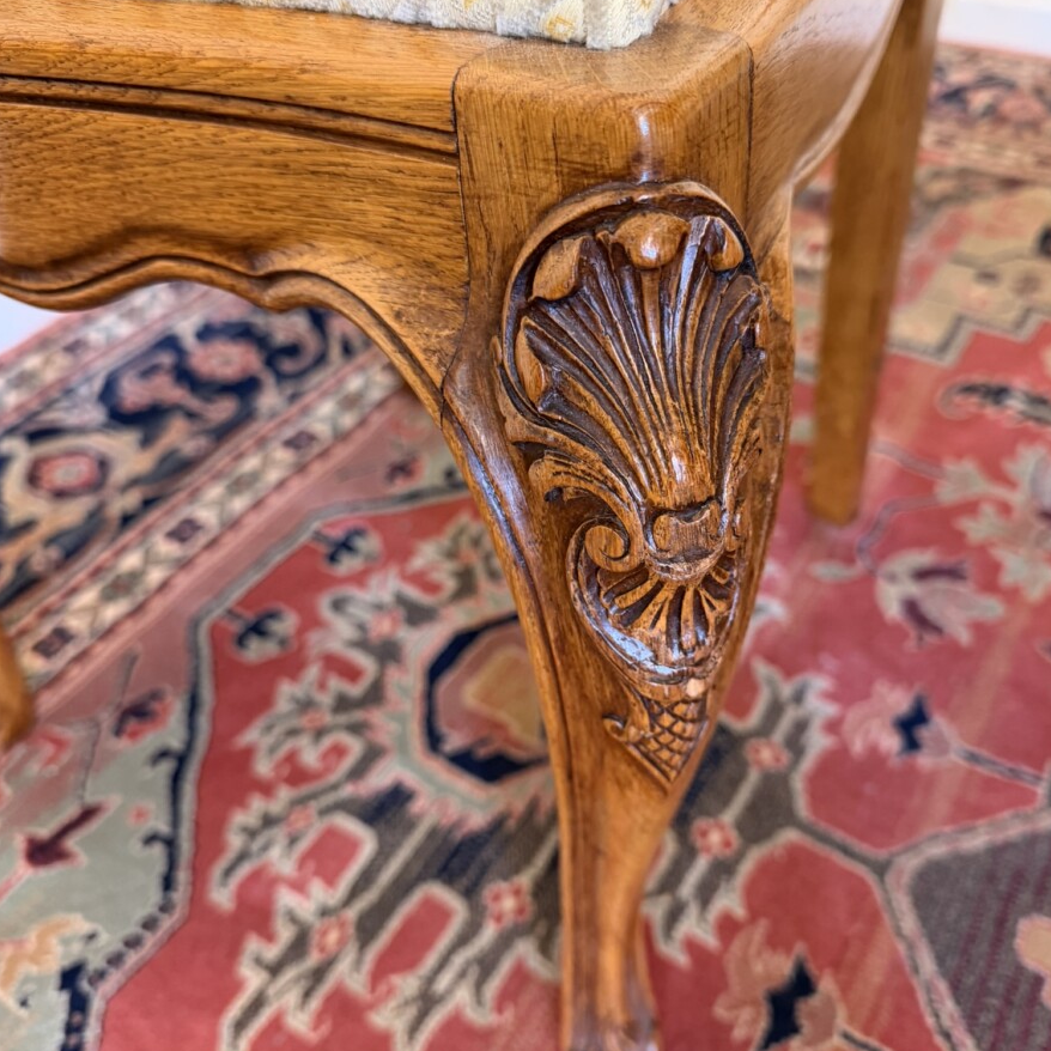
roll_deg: +3.3
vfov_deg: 55.6
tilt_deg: -43.3
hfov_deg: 55.6
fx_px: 996
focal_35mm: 29
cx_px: 528
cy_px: 540
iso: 400
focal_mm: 6.76
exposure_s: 1/50
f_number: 1.78
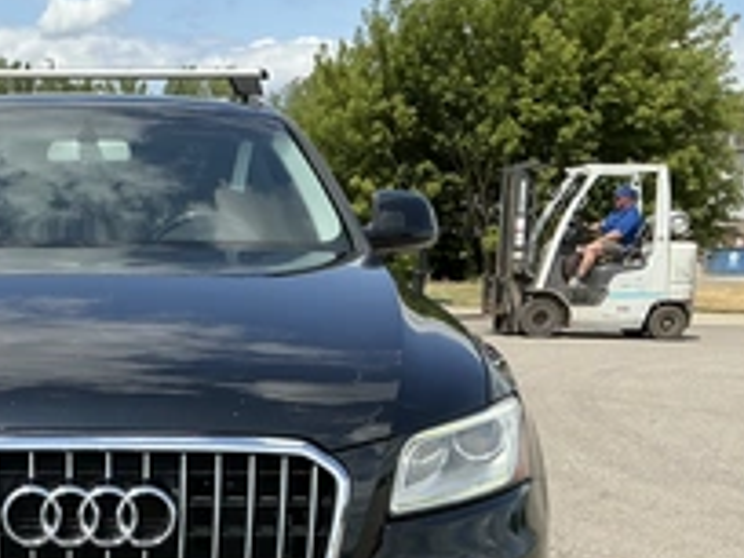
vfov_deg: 26.0
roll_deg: -2.1
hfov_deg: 33.1
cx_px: 69
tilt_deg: -8.5
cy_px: 460
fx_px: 1182
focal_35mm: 55
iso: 25
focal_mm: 3
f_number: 1.8
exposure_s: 1/1451
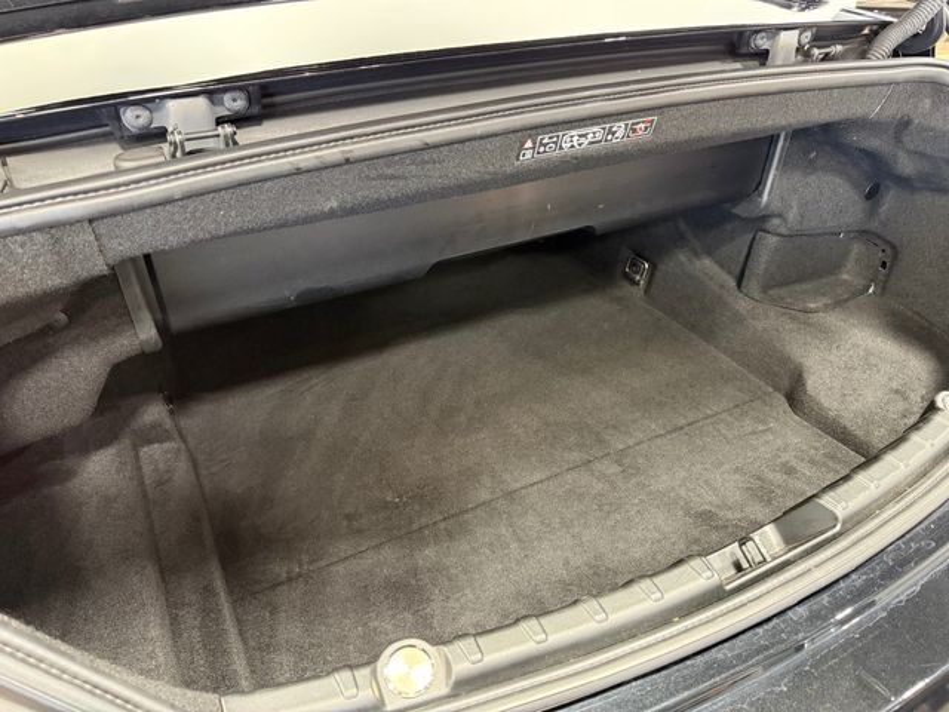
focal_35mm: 24
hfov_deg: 71.6
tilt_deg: -34.5
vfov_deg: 56.8
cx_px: 474
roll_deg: -0.6
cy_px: 356
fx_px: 658
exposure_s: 1/60
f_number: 1.78
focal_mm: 6.76
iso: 640
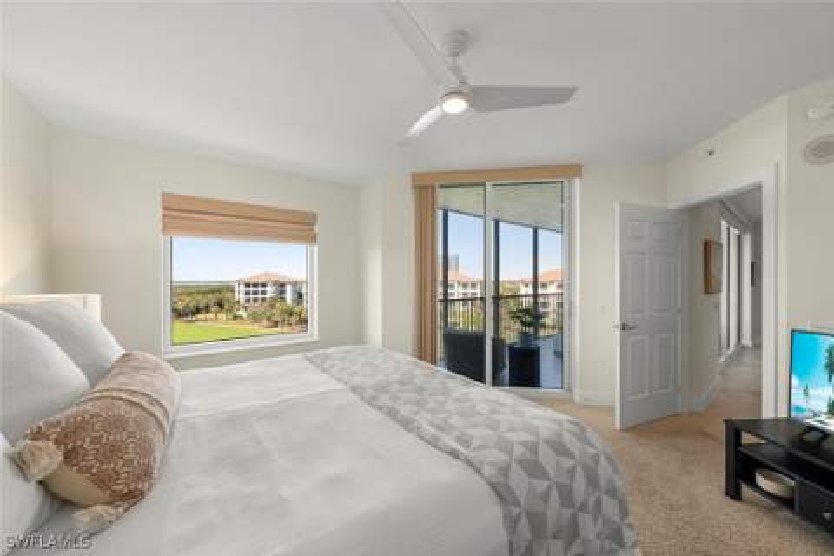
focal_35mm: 13
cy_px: 278
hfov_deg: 108.3
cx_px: 417
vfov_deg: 85.4
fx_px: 301
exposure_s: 1/6
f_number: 11
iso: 400
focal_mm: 13
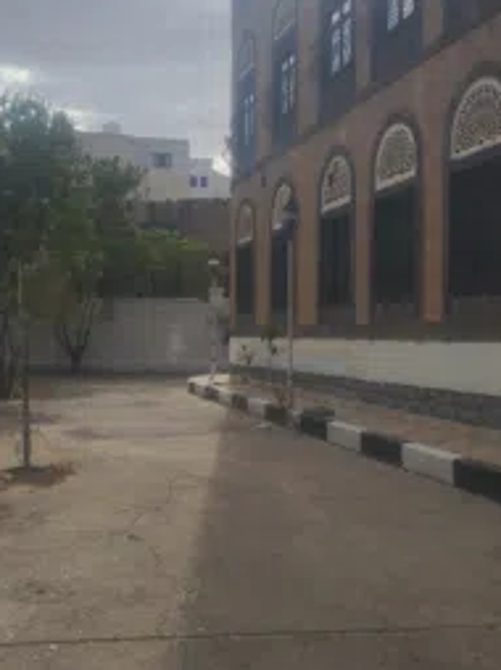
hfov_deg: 35.0
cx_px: 214
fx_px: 793
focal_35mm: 41
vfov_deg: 45.8
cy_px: 324
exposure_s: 1/1513
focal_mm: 4.3
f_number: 2.4
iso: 50
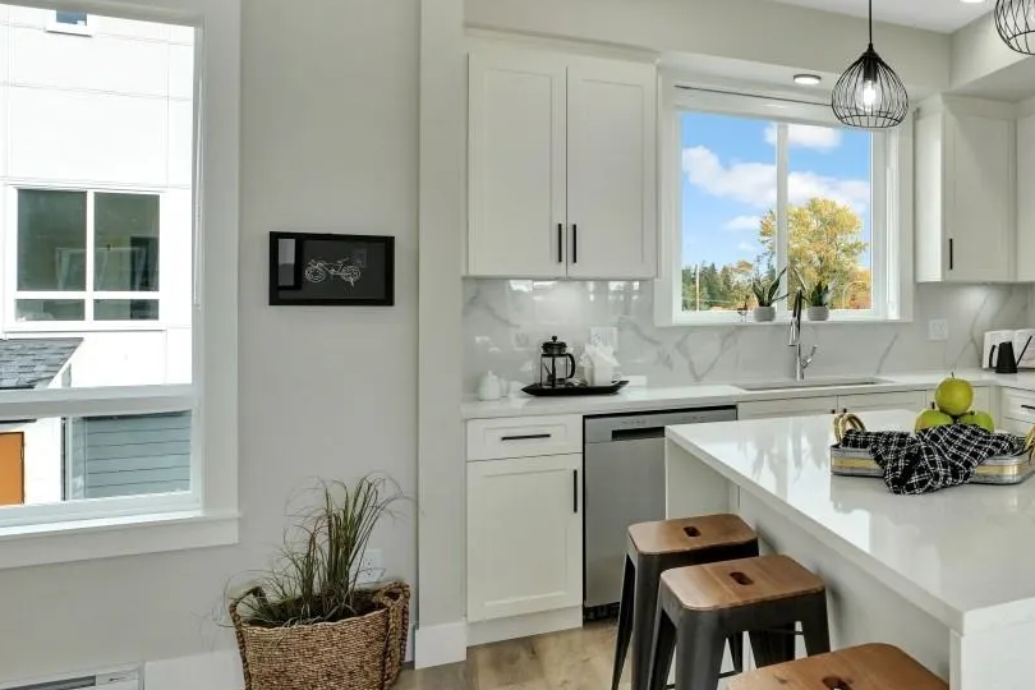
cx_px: 1010
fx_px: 857
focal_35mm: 30
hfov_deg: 51.4
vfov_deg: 43.7
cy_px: 288
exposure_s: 1/80
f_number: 8
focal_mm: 14.9
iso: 400
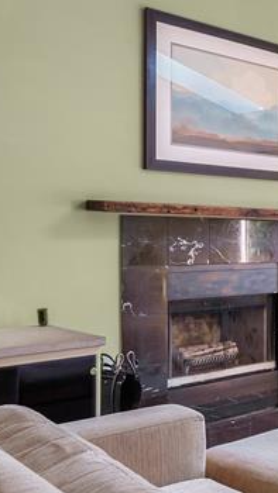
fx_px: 642
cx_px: 364
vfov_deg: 42.1
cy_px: 232
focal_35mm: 49
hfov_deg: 21.9
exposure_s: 1/13
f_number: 4
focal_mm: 16
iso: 100
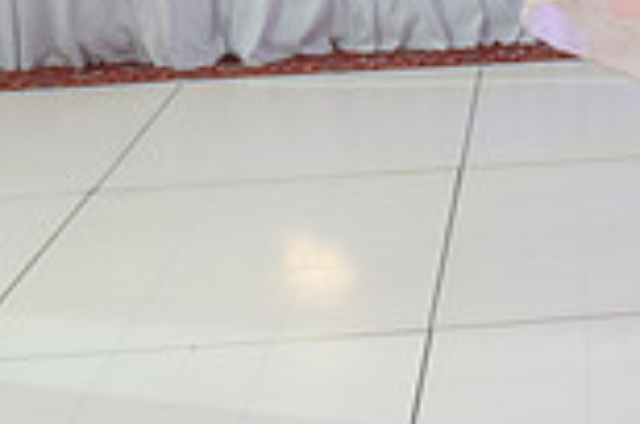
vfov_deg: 11.7
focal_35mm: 113
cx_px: 901
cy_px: -141
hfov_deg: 16.8
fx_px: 2005
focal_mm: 24
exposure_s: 1/100
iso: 400
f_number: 2.8
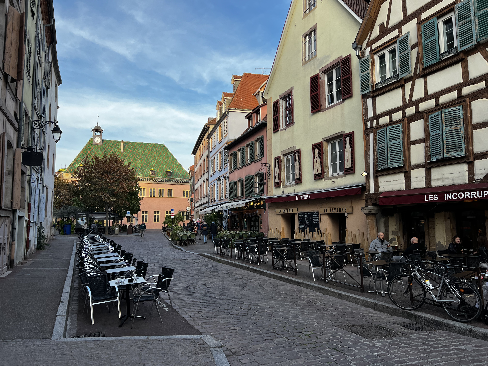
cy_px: 183
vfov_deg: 53.1
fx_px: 367
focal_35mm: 26
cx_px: 244
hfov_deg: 67.3
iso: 50
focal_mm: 5.7
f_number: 1.5
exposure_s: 1/558
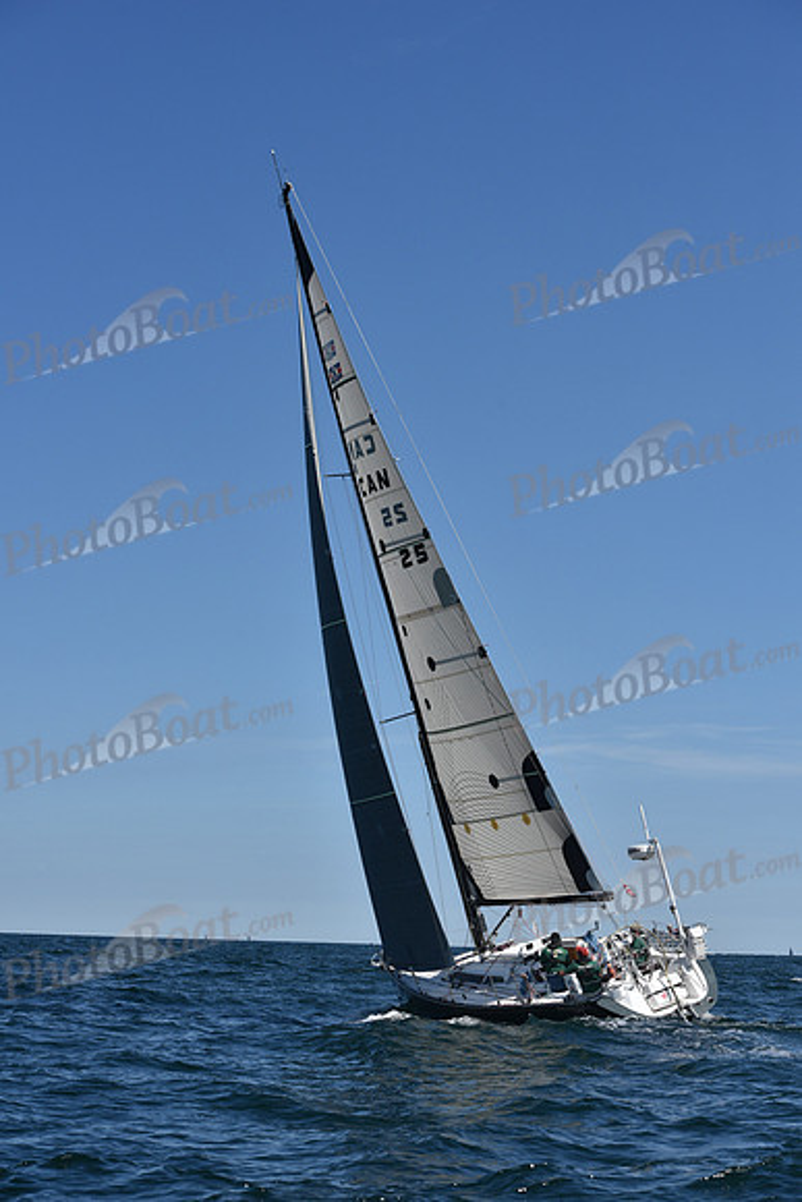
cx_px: 401
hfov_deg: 19.5
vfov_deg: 28.8
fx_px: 2338
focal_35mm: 70
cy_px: 601
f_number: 8
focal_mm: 70
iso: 250
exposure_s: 1/1600
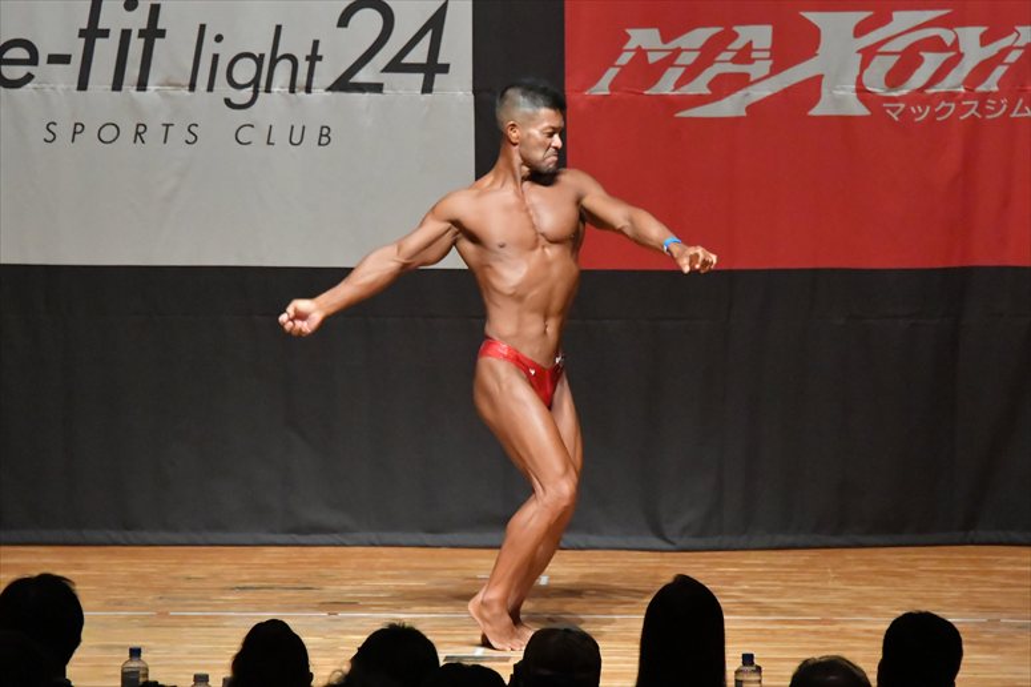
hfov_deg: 7.6
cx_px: 516
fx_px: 7729
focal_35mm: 270
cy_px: 344
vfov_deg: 5.1
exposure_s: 1/400
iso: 12800
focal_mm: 180
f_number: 5.6
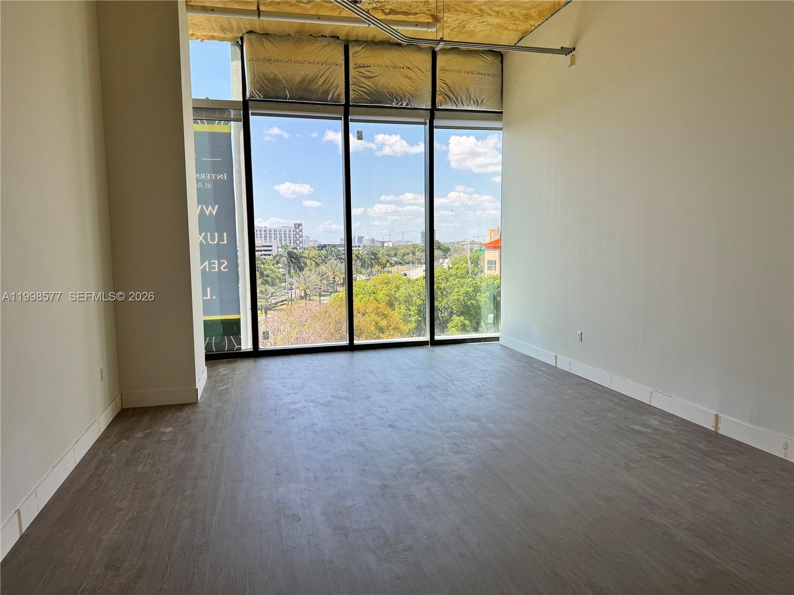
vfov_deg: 56.8
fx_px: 550
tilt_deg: -5.5
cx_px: 397
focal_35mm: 24
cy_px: 298
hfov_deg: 71.6
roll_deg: +0.4
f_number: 1.78
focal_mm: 6.76
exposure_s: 1/1151
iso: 80
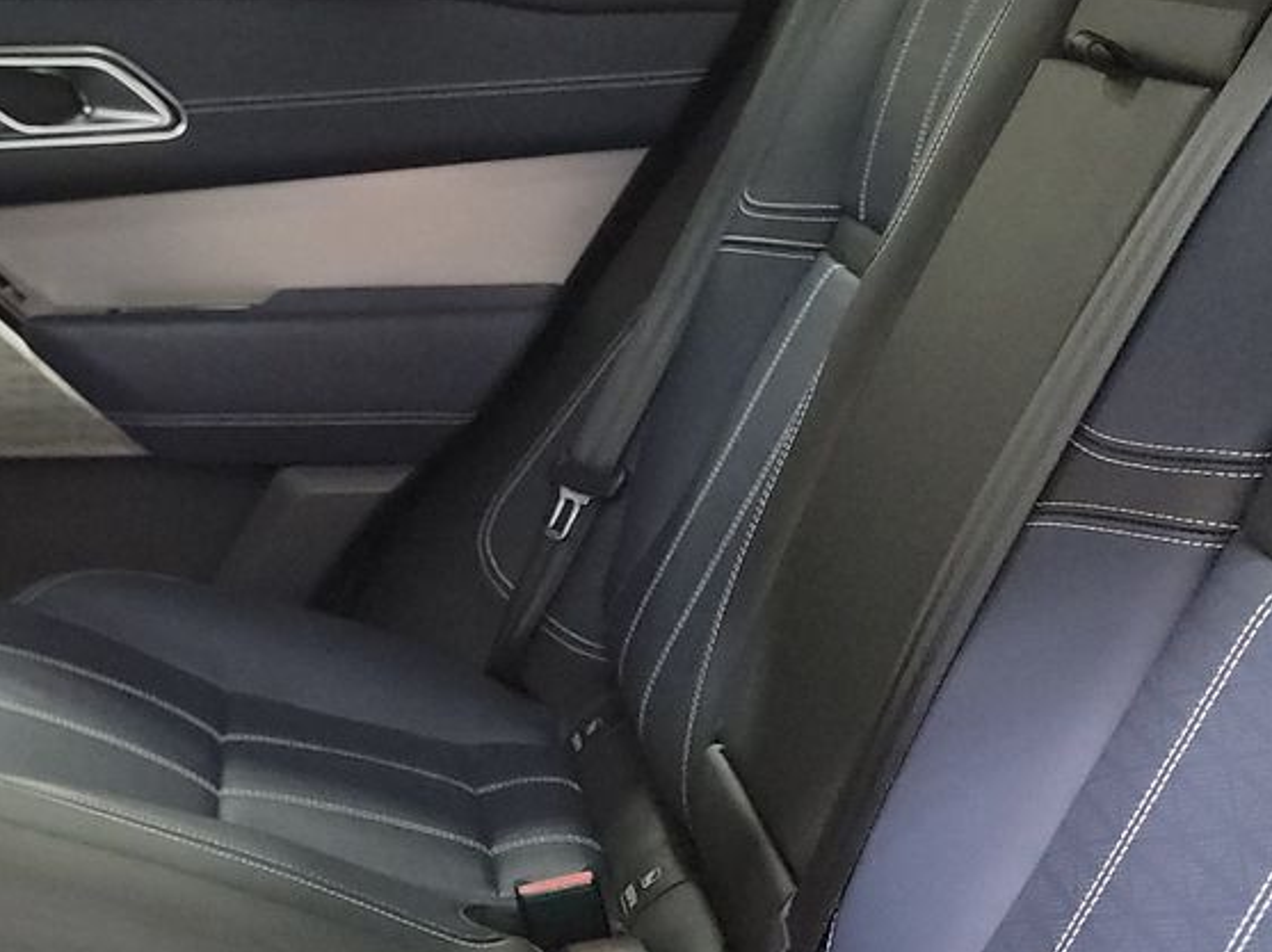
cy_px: 260
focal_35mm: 69
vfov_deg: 21.1
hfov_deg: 27.6
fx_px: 2534
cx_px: 253
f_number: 1.8
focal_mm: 6.7
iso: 1687
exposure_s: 1/59
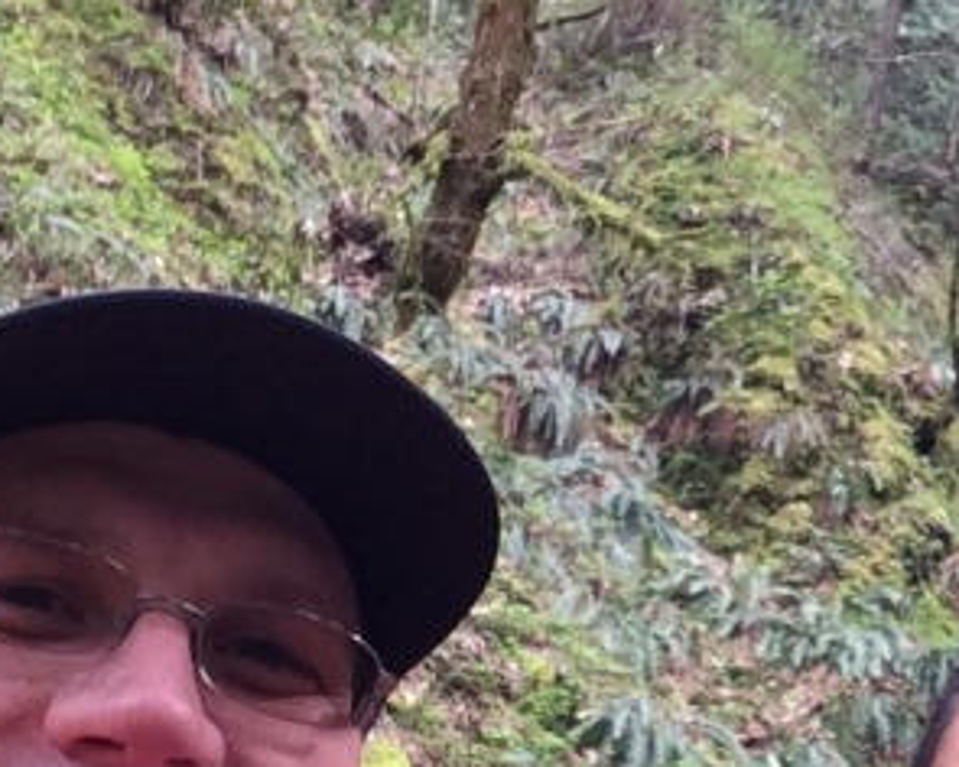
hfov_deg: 22.3
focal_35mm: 82
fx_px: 2327
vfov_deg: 18.3
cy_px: 738
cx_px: 995
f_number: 2.4
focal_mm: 2.15
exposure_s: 1/60
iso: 64
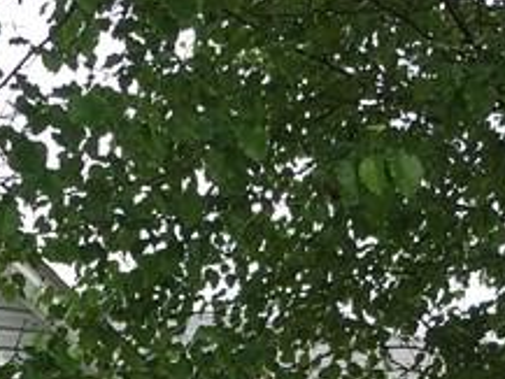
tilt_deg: +5.0
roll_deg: +0.3
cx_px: 191
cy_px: 735
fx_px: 2000
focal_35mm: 137
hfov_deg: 14.4
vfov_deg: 10.1
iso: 25
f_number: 2.2
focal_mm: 4.15
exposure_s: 1/413
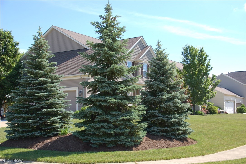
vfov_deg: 29.8
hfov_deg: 43.7
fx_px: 307
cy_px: 82
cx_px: 123
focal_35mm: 45
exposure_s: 1/500
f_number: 5.6
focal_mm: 30
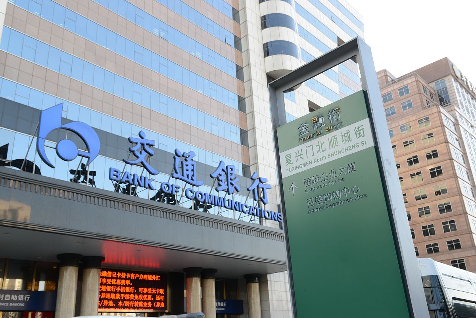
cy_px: 159
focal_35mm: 35
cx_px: 238
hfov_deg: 54.4
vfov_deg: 37.9
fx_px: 463
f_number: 8
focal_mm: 35
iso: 400
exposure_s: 1/125
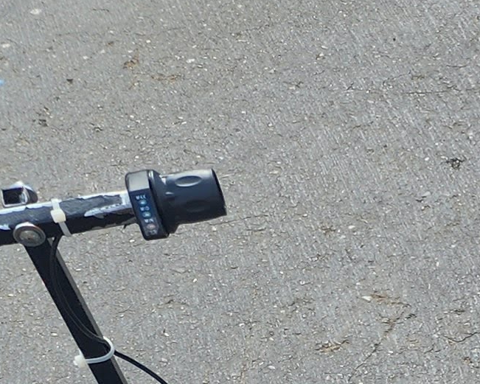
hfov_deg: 12.1
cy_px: 1066
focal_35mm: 138
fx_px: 1961
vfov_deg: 9.4
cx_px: 1024
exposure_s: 1/251
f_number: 1.8
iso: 12
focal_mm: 6.4
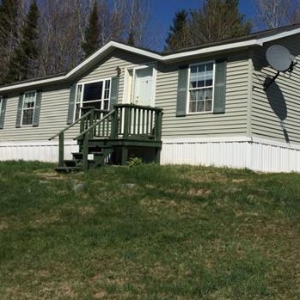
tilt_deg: +10.7
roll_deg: -1.3
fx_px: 461
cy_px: 96
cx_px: 192
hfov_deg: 35.8
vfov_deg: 35.6
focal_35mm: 47
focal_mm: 4.15
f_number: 2.2
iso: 32
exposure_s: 1/4115
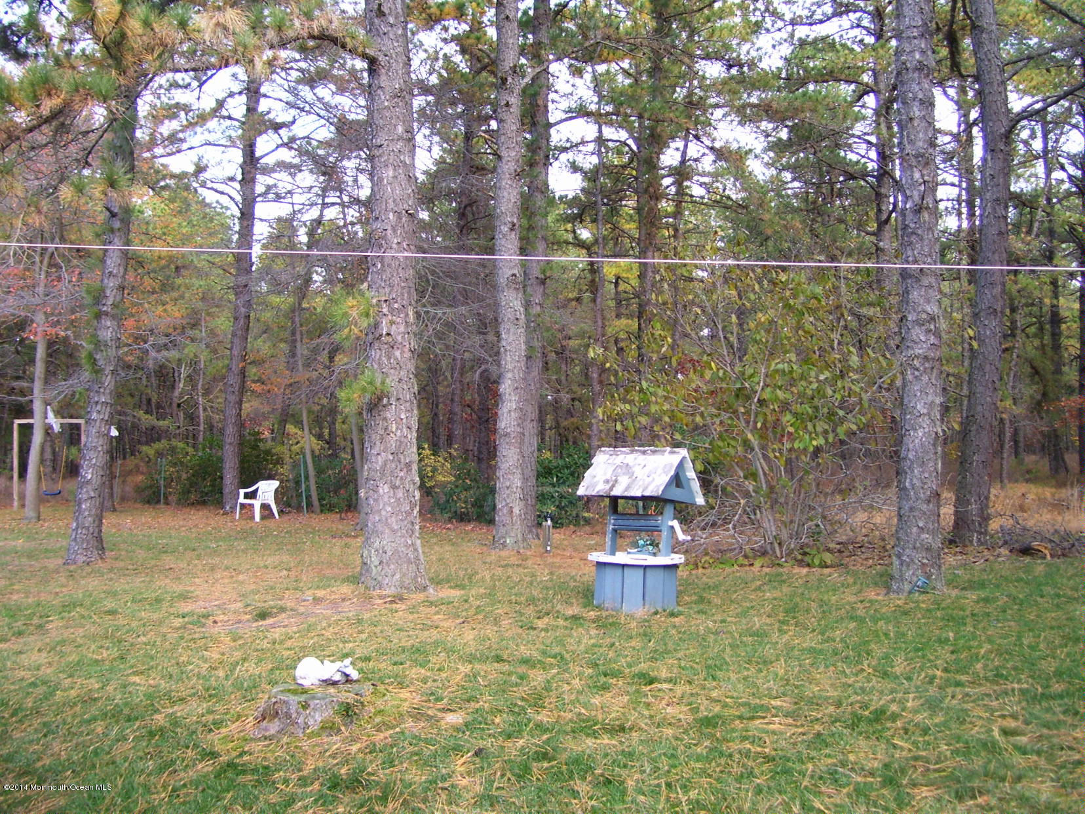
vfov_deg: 38.7
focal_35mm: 37
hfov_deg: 50.1
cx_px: 542
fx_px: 1160
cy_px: 407
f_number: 2.7
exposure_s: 1/180
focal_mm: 6
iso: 80
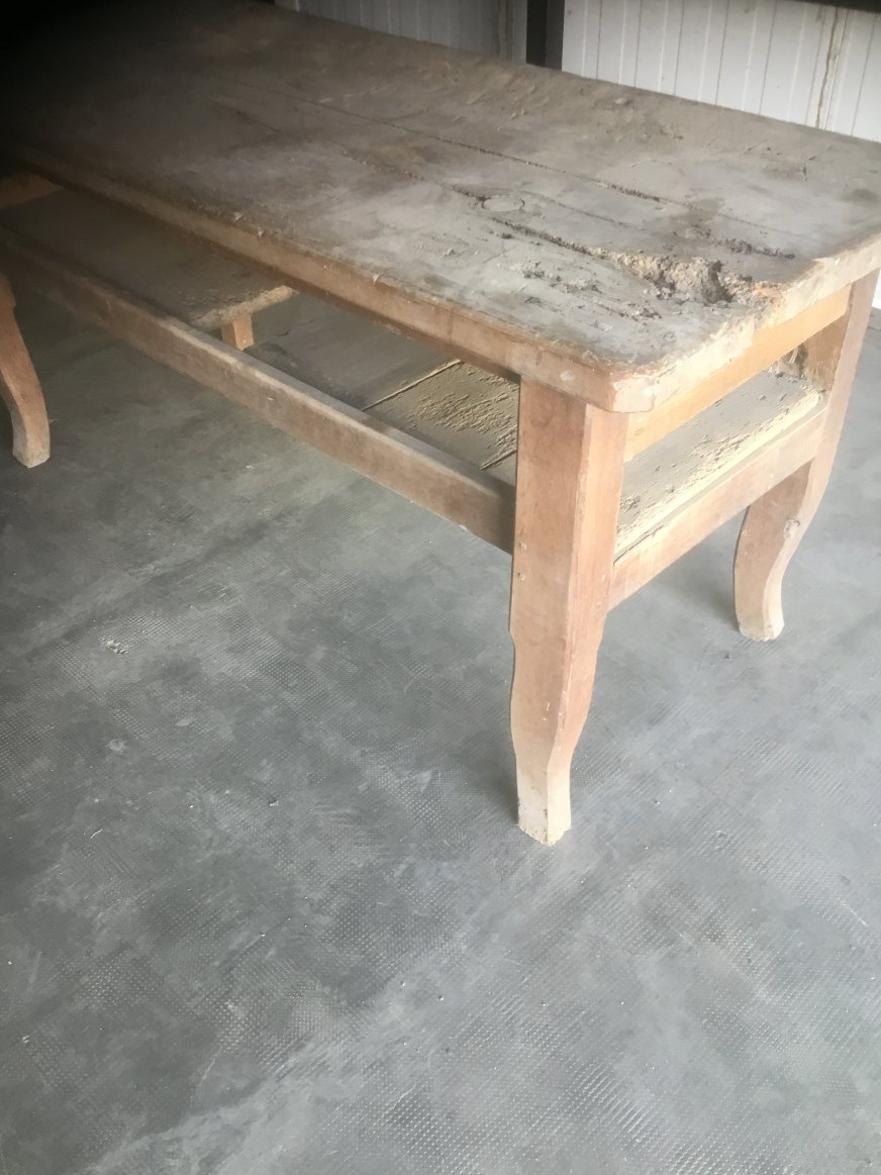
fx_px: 1086
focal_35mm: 32
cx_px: 430
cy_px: 586
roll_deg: +1.8
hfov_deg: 44.2
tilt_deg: -38.2
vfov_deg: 56.8
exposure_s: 1/33
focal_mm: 3.3
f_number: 2.4
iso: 80
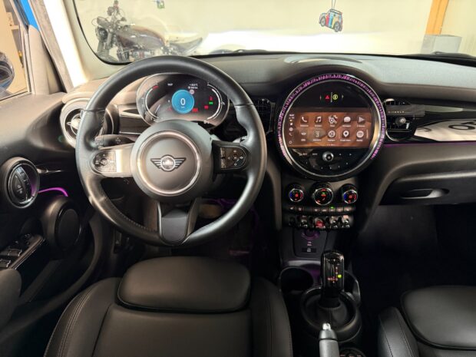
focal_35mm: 24
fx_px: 330
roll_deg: -0.1
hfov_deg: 71.6
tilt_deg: -27.6
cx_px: 238
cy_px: 178
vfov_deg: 56.8
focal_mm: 6.76
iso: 640
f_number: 1.78
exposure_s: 1/33
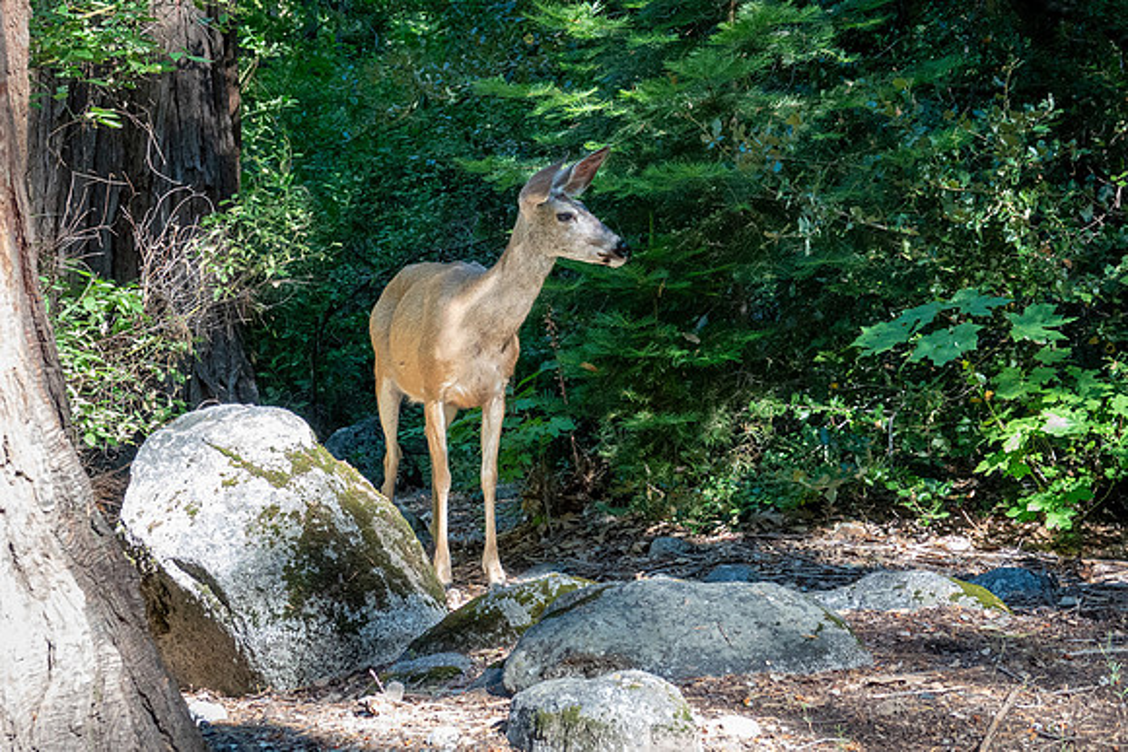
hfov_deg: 26.7
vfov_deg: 18.0
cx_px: 518
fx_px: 2378
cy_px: 352
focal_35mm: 76
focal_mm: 18.21
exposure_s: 1/250
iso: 500
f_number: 3.2
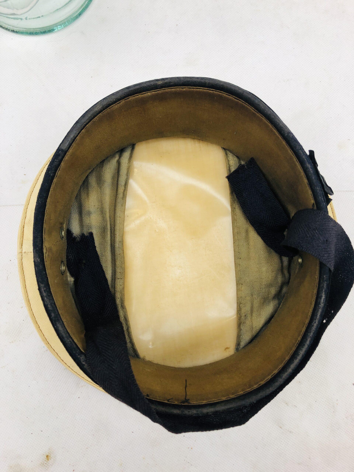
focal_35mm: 28
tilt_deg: -84.6
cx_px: 177
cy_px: 236
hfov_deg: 49.7
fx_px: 382
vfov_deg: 63.4
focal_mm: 3.99
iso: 25
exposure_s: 1/50
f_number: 1.8
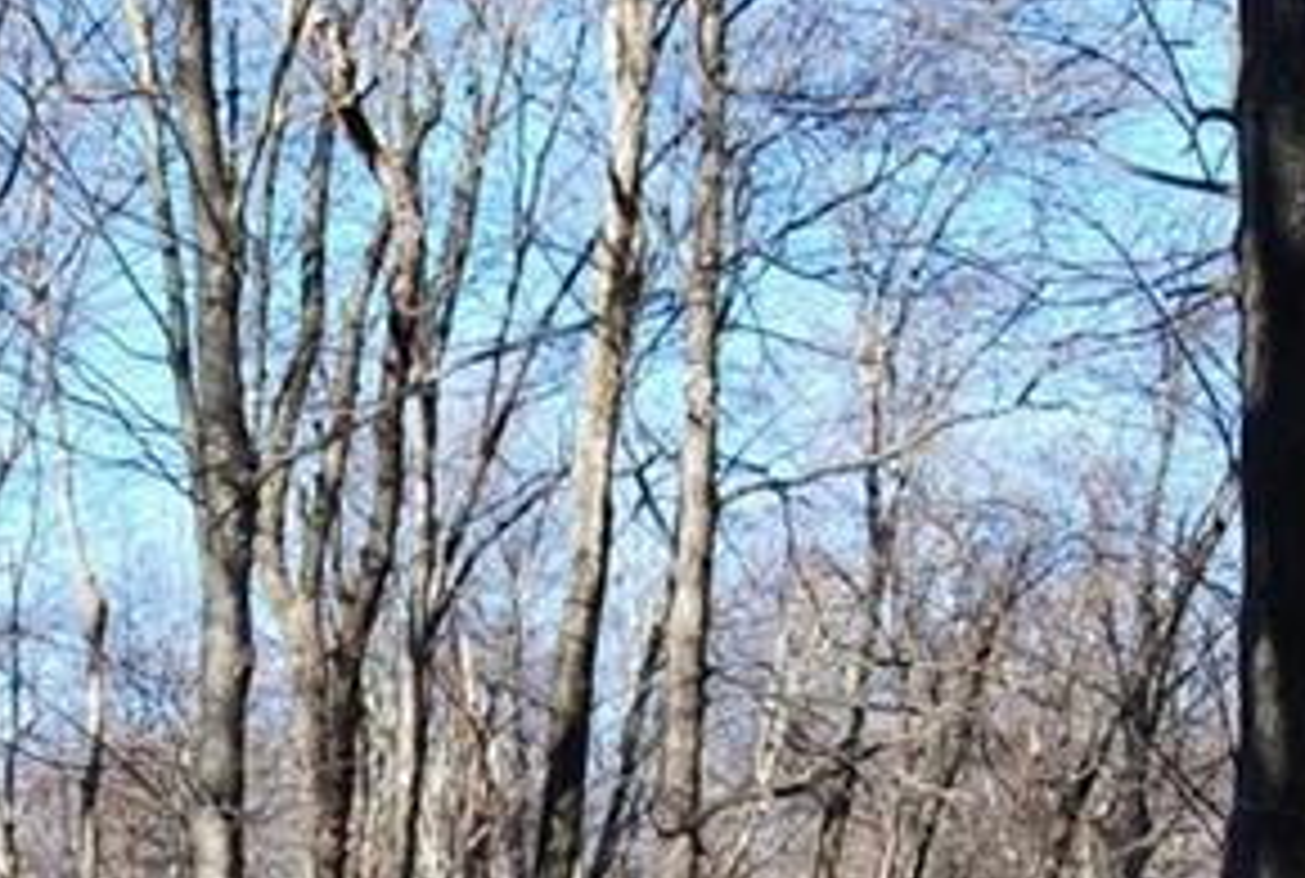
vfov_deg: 10.3
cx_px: 342
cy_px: 1497
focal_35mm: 127
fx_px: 4616
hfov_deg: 16.0
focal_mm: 24
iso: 200
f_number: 9
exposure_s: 1/100
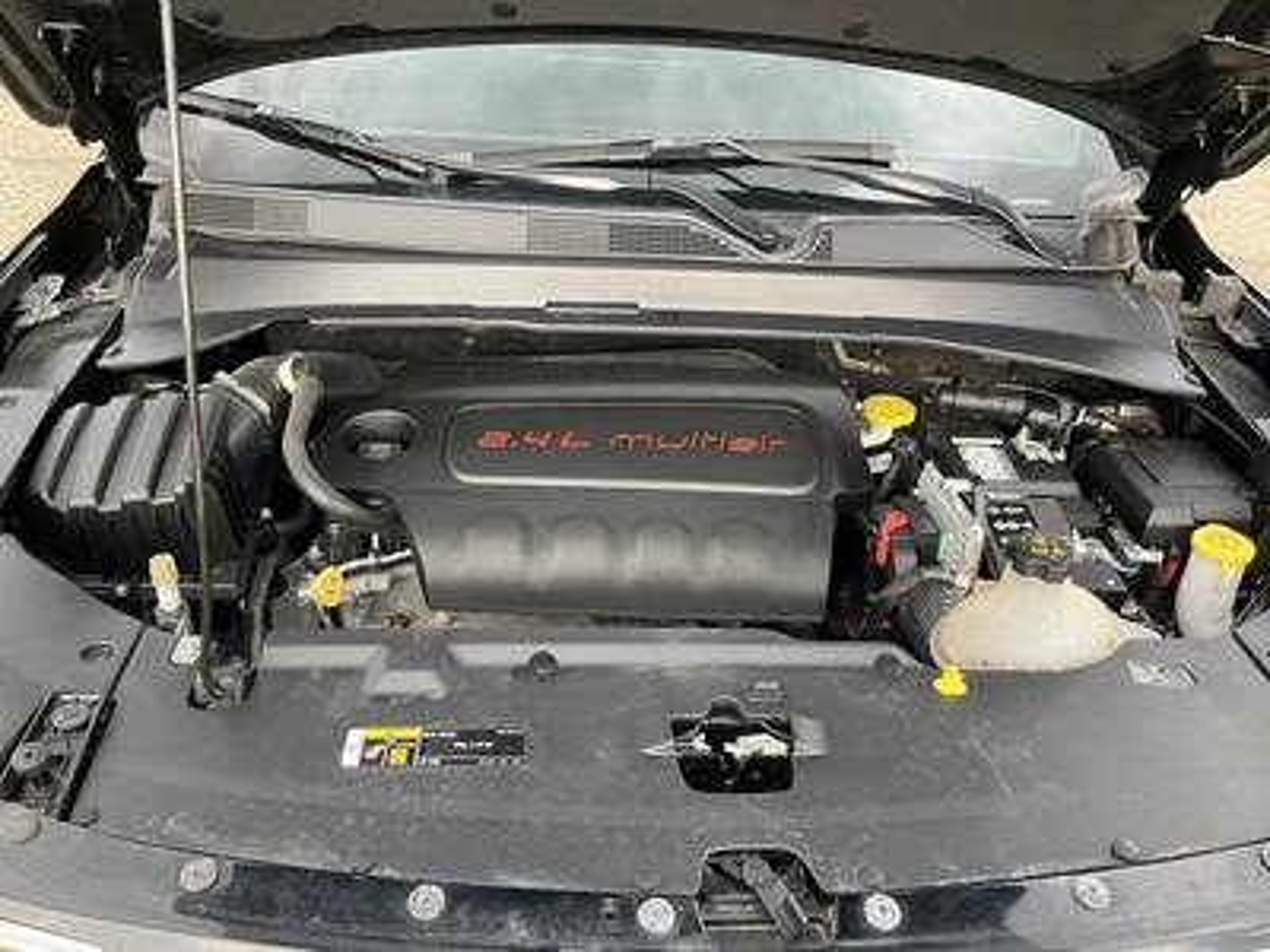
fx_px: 1064
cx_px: 635
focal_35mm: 29
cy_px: 476
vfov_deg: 48.2
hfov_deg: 61.7
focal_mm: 3
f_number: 1.8
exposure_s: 1/60
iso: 80
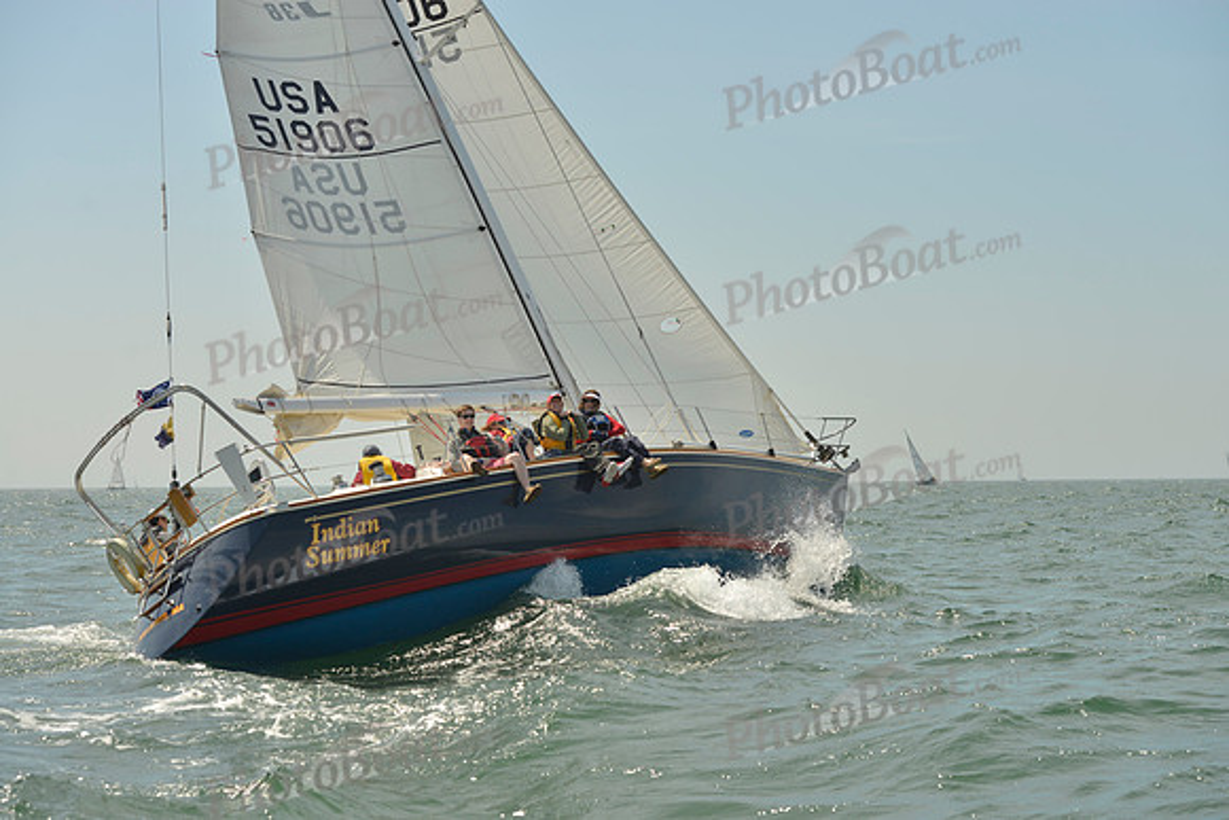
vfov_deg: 19.5
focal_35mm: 70
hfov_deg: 28.8
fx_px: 2390
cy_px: 410
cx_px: 614
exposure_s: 1/1250
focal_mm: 70
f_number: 7.1
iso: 200
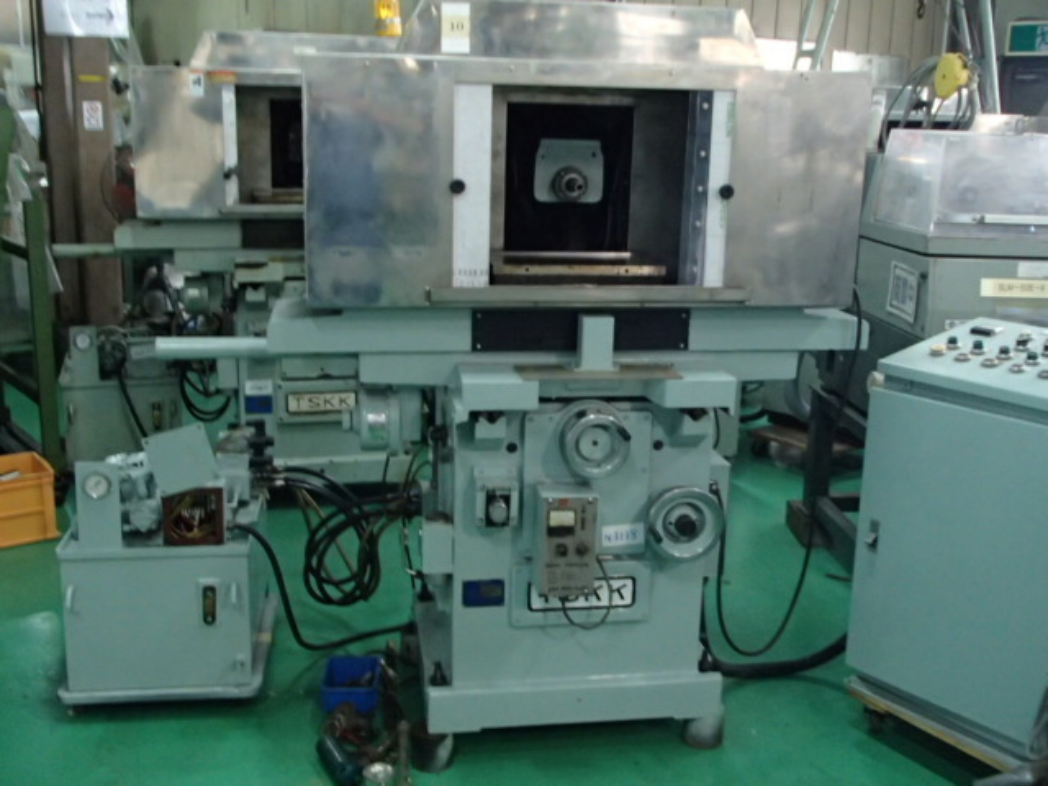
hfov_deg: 49.0
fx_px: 1150
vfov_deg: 37.7
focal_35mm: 38
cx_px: 524
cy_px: 393
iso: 800
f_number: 4.6
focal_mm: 6.83
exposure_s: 1/13
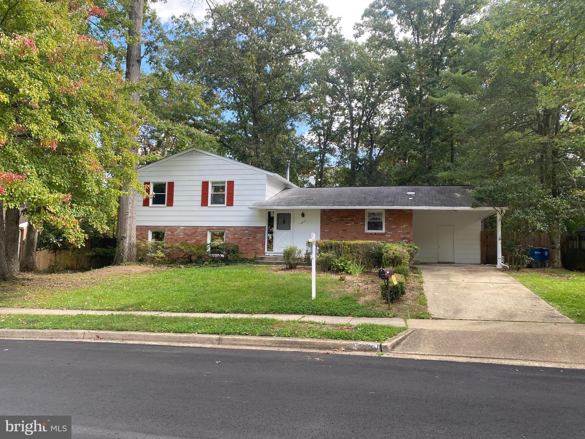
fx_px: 439
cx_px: 292
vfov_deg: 53.1
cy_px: 220
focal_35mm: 26
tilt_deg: +4.4
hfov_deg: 67.3
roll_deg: -0.6
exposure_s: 1/331
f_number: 1.8
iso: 32
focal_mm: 4.25
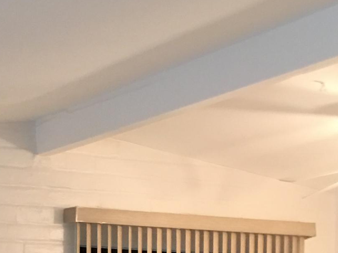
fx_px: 1045
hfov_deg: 17.0
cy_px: 442
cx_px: -133
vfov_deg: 12.7
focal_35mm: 107
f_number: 2.2
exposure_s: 1/15
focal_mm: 4.15
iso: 64
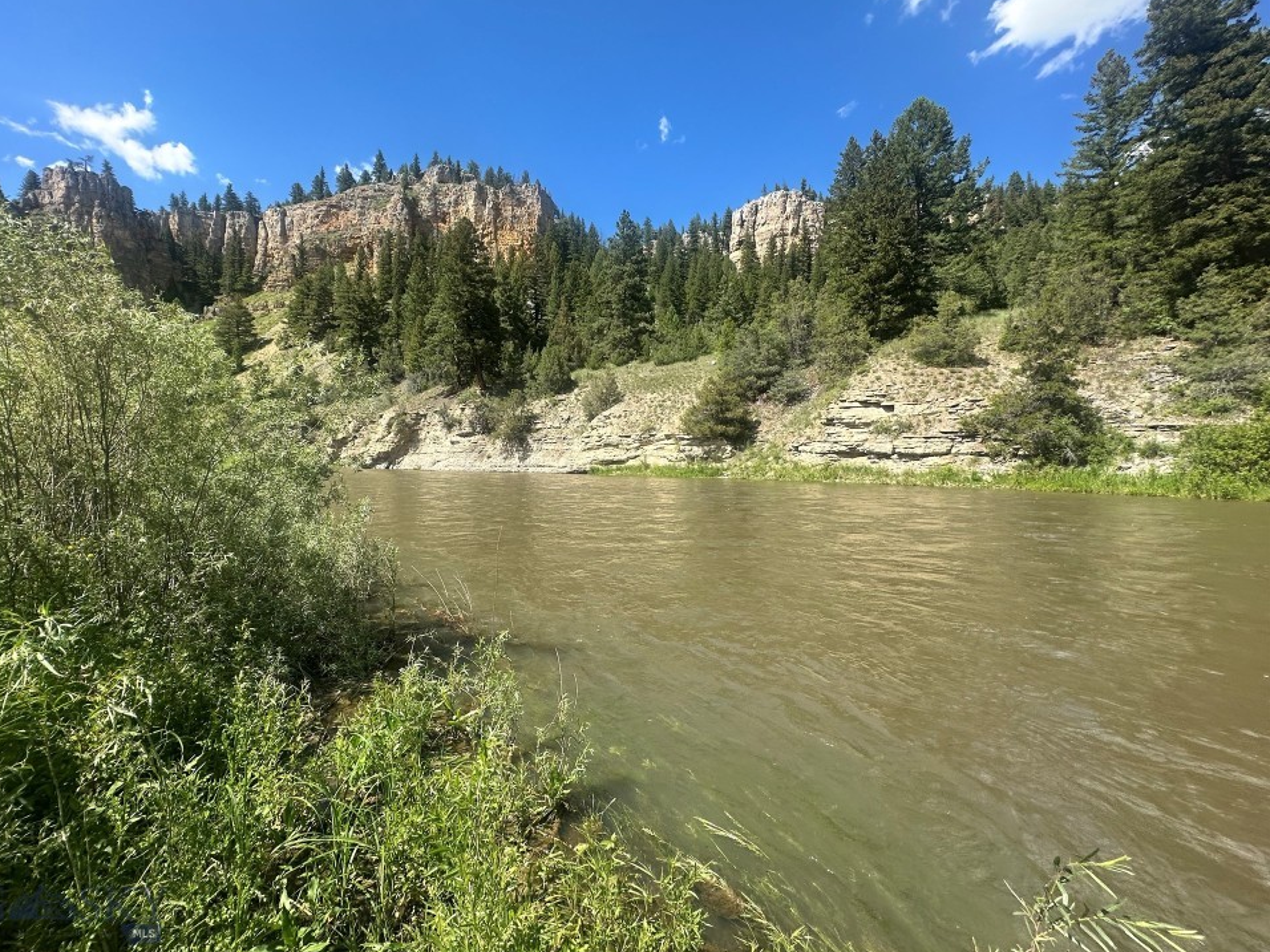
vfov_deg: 81.7
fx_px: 550
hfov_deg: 98.0
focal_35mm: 15
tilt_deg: +1.0
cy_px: 451
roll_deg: -0.1
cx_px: 591
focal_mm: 2.22
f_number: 2.2
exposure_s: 1/1304
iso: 50
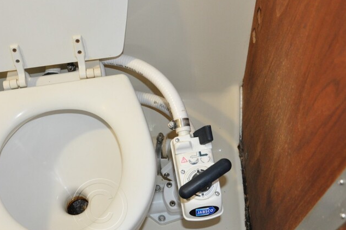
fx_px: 478
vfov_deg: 27.0
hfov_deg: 39.1
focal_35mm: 50
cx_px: 100
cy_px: 122
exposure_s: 1/60
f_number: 3.8
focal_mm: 21
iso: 800
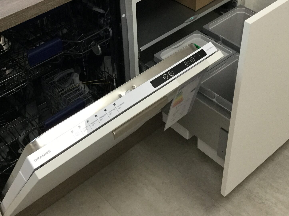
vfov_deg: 26.1
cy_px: 44
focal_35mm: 55
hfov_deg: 34.9
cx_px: 134
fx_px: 459
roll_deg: +1.9
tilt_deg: -37.6
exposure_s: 1/33
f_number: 2.4
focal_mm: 3.3
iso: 64
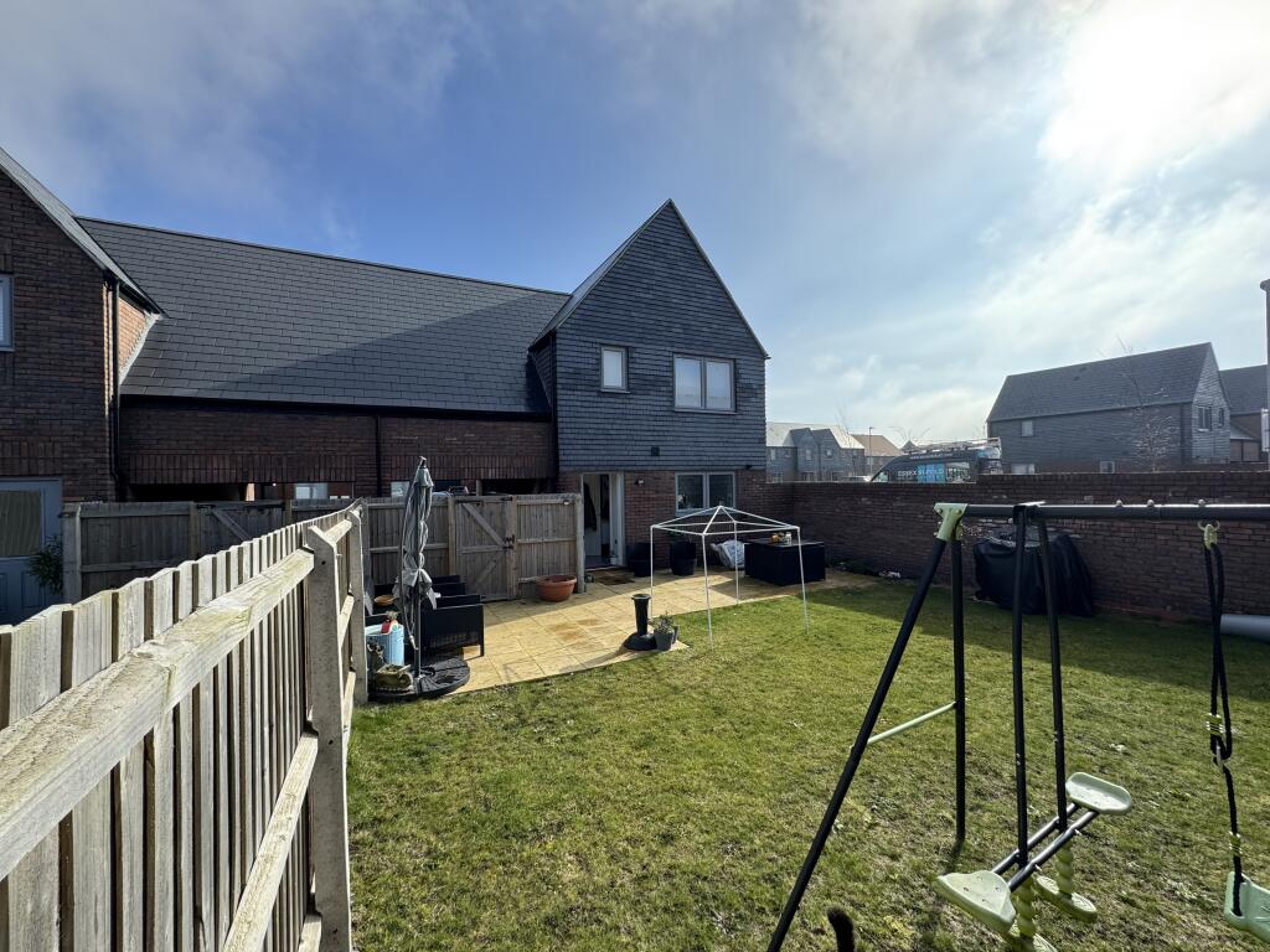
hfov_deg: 102.1
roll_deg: +1.4
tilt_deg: +3.2
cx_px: 635
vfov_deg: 85.7
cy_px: 476
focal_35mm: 14
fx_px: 514
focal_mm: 2.22
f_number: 2.2
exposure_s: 1/1034
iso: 40
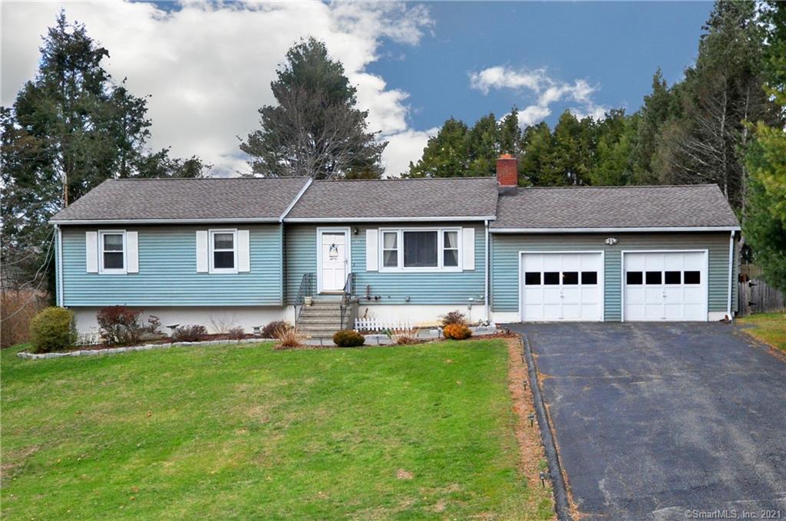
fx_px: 654
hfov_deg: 62.0
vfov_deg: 43.5
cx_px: 393
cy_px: 260
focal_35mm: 30
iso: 1000
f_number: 8
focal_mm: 20
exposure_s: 1/400
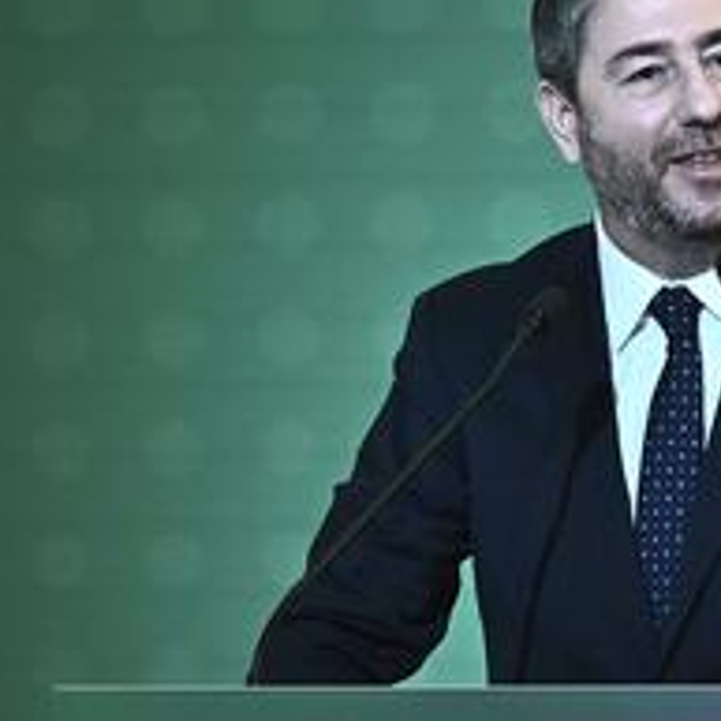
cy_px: 318
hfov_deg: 4.2
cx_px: 686
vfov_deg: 4.2
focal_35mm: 417
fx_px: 9827
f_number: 4.5
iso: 2200
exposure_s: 1/250
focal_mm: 120
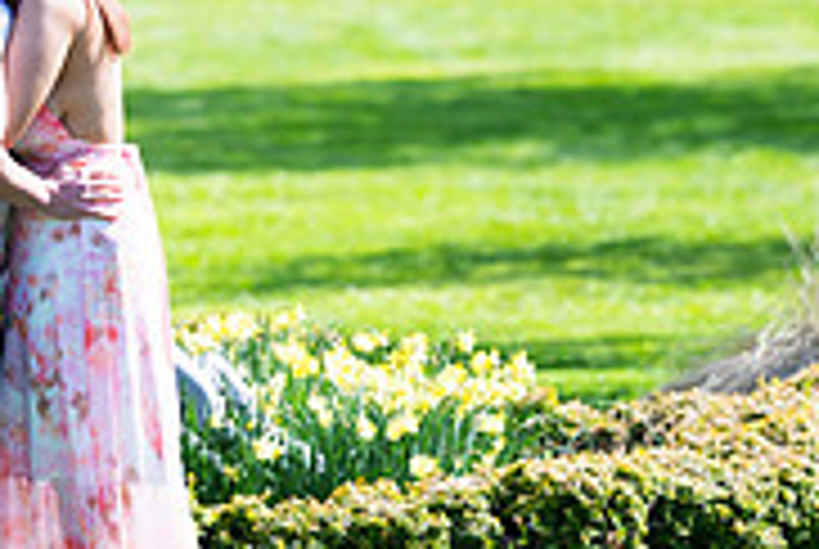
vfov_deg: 3.1
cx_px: -71
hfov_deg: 4.5
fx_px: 10300
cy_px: 18
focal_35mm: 452
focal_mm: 135
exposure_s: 1/2000
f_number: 3.2
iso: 200
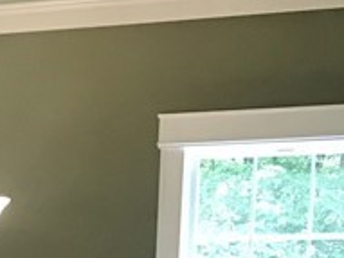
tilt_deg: -7.9
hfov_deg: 11.0
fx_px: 1490
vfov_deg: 9.3
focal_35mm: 150
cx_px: -488
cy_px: 491
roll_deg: +0.5
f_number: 1.8
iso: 40
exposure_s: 1/20
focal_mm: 3.99
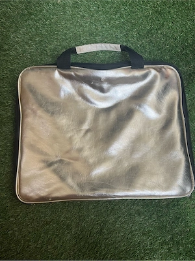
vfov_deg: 67.3
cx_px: 98
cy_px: 130
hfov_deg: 53.1
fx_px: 195
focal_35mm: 26
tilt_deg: -81.8
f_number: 1.6
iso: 125
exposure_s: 1/63
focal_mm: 5.1
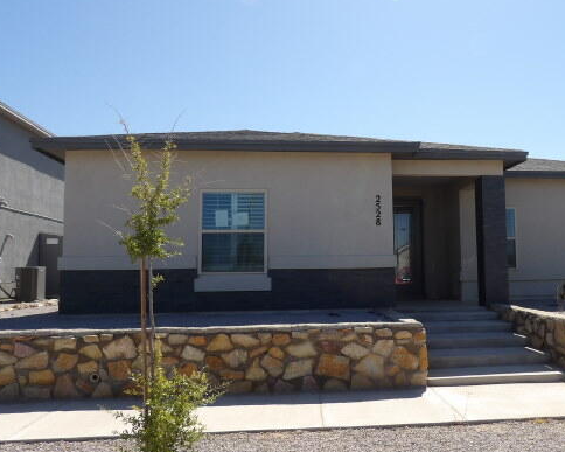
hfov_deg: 56.4
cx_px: 356
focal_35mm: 31
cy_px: 227
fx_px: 518
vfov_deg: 47.1
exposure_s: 1/550
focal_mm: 4.3
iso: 100
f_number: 4.6
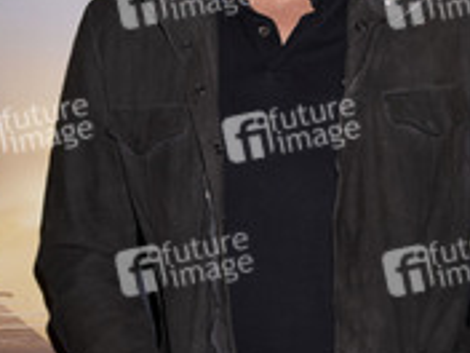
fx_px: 1168
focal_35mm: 86
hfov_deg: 22.8
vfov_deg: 17.0
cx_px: 220
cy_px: 64
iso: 400
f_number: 7.1
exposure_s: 1/200
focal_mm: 35
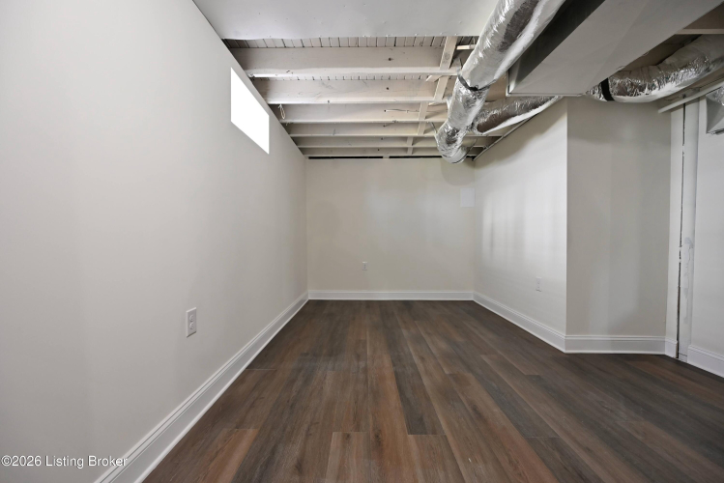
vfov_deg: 81.3
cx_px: 362
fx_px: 282
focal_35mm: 14
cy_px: 242
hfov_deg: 104.2
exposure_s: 1/20
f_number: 5.6
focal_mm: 14
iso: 1800
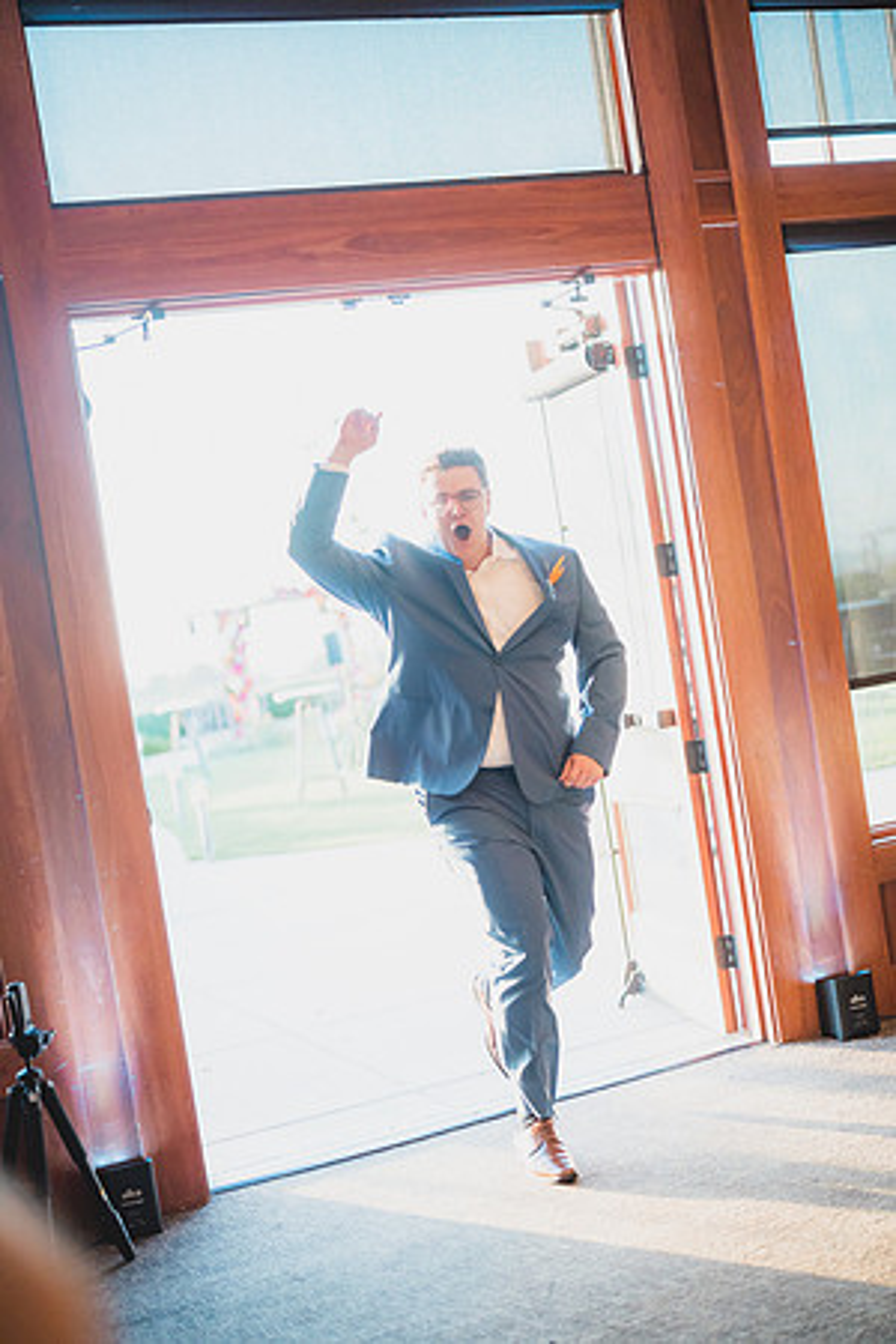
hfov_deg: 27.0
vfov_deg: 39.6
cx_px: 448
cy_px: 672
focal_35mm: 50
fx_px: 1867
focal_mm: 50
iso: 1250
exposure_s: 1/2000
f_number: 1.4
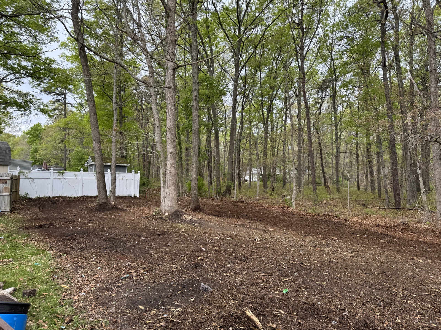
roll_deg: +0.2
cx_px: 220
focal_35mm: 24
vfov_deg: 56.8
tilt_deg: +1.2
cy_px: 165
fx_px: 306
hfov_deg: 71.6
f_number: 1.78
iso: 80
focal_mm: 6.76
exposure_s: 1/723
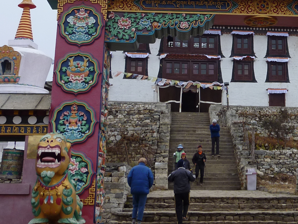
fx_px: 603
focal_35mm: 70
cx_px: 253
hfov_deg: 27.0
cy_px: 40
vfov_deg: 20.7
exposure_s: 1/80
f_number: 3.4
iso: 80
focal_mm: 4.7
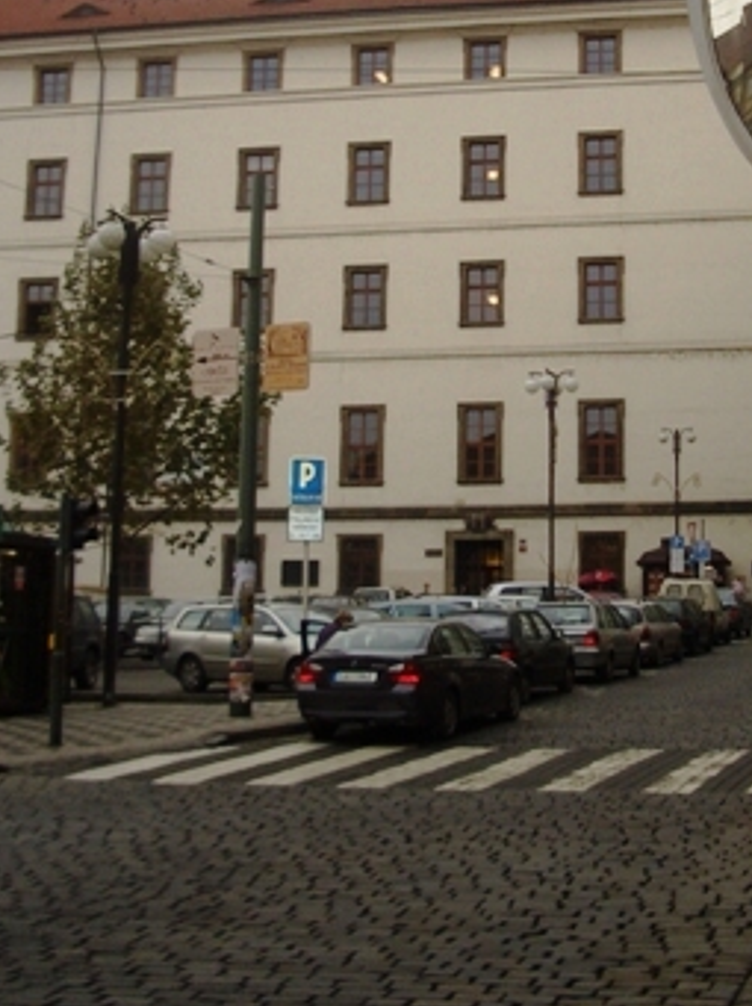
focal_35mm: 61
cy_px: 283
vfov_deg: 31.3
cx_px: 603
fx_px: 1770
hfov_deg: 23.6
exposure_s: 1/200
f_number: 2.6
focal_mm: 5.8
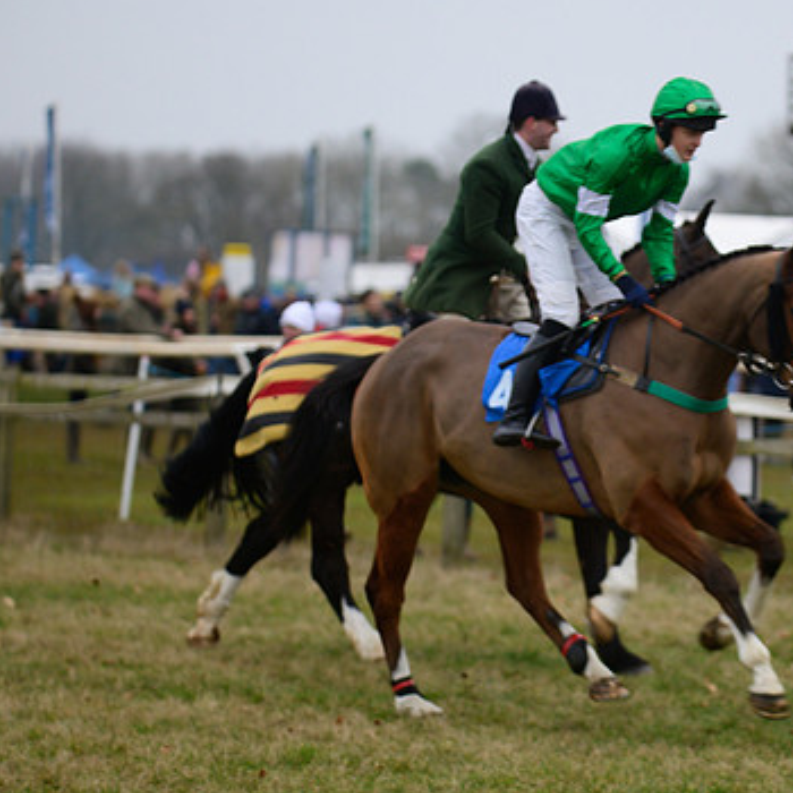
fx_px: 5650
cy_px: 383
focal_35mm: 218
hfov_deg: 8.0
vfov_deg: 8.0
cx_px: 596
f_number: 4
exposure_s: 1/250
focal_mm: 155
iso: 1250
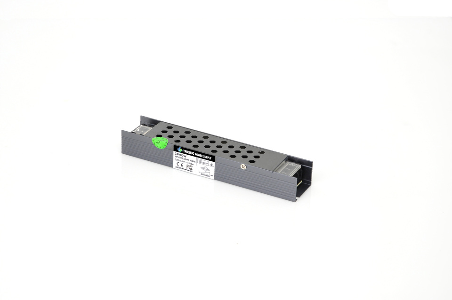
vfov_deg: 13.0
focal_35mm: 105
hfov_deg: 19.5
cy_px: 150
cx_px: 226
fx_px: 1317
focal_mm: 70
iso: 320
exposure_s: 2.5
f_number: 10
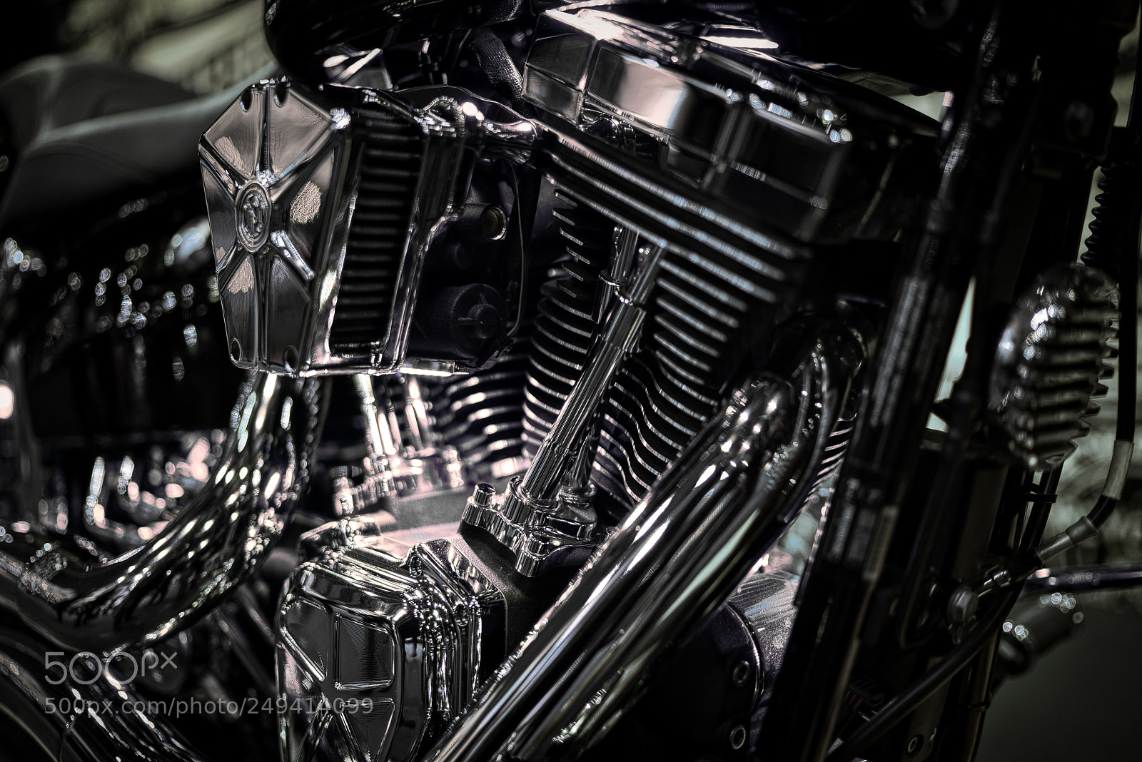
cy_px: 381
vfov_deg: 37.9
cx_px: 571
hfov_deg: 54.4
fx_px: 1111
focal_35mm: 35
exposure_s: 1/40
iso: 400
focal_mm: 35
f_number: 1.4
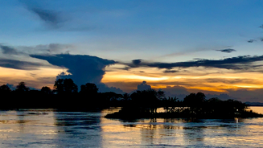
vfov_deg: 22.8
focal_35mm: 52
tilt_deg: -1.6
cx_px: 179
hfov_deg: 39.3
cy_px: 117
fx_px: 363
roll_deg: -1.0
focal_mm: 4.25
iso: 250
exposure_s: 1/60
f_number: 1.8
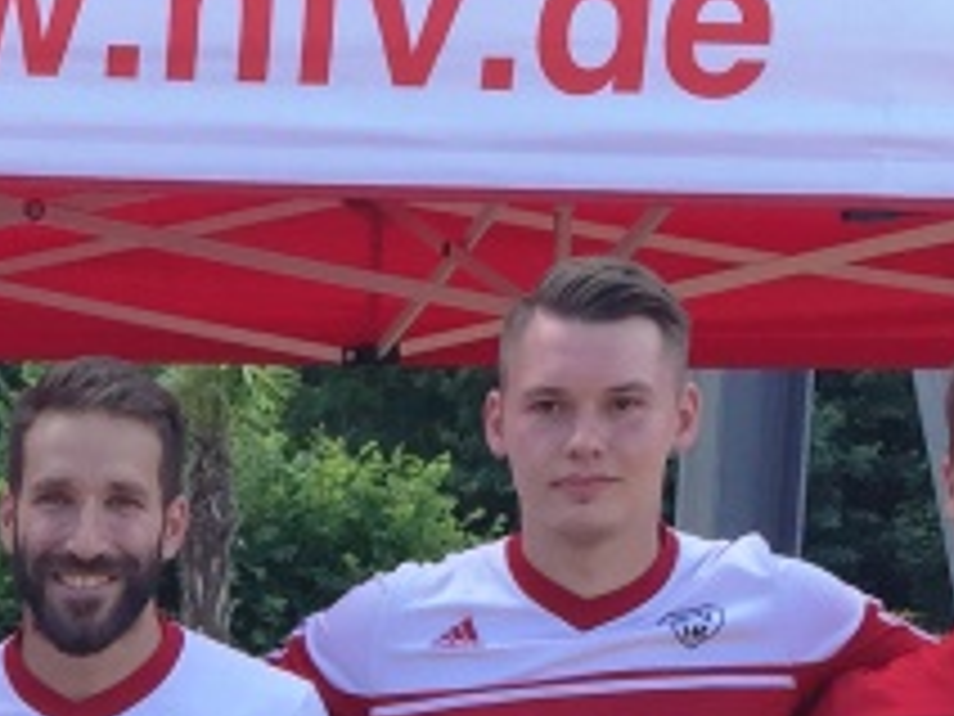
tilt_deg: -9.0
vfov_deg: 9.9
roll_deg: -0.7
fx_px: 3858
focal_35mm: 140
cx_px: -176
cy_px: 1364
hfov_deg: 13.7
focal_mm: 4.15
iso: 32
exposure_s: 1/231
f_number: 2.2
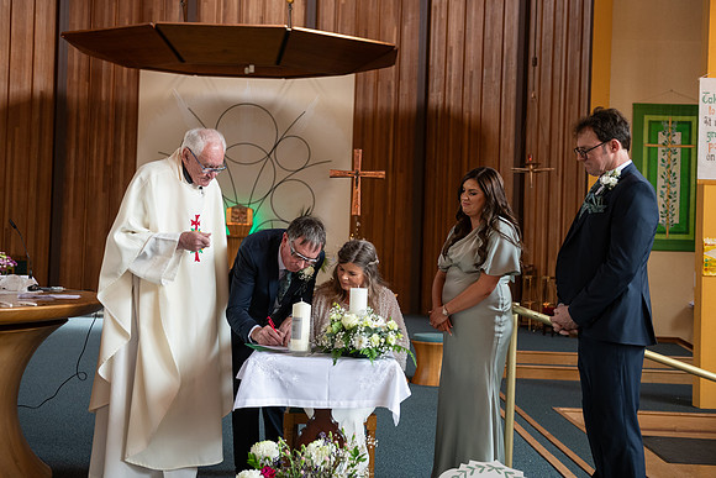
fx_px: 875
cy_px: 239
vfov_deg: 30.5
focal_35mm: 44
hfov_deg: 44.5
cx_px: 358
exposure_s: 1/160
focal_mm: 44
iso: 640
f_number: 3.5
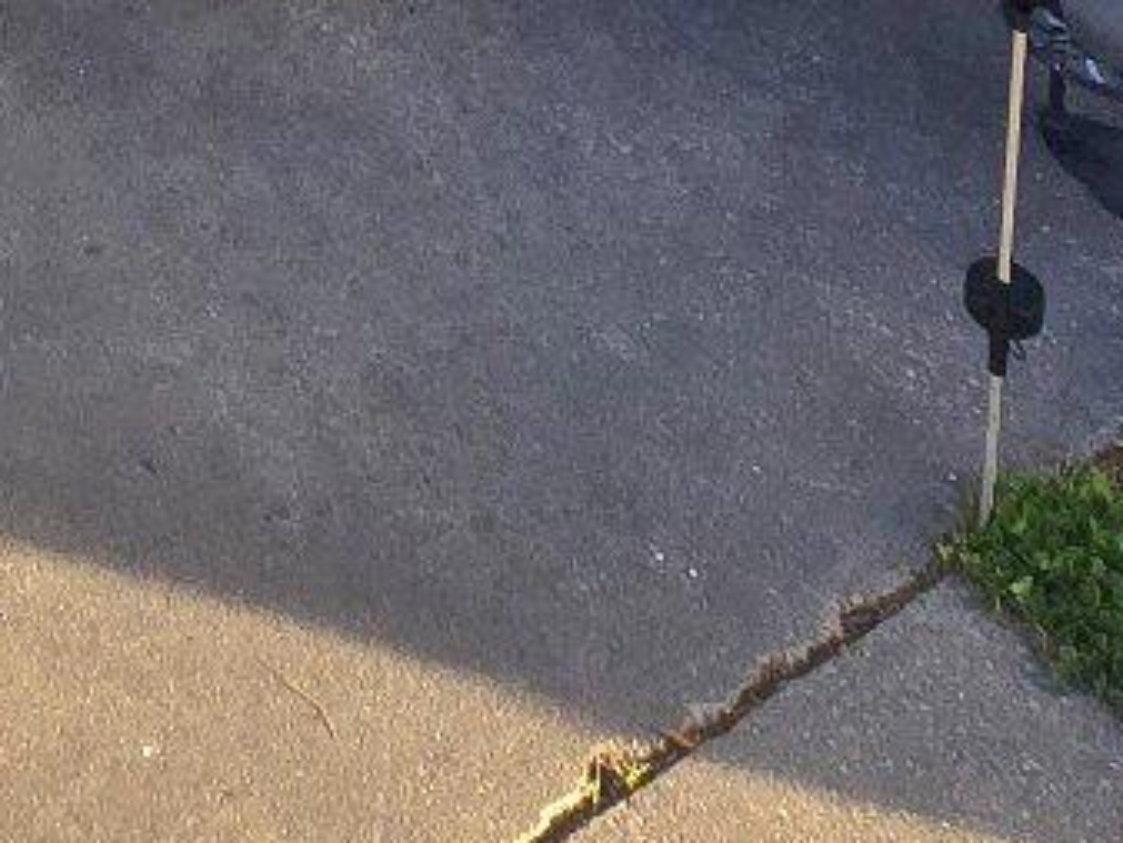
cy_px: -1546
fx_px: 2564
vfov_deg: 11.9
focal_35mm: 79
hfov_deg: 23.0
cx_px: -170
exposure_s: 1/435
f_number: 2.2
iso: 50
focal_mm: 2.2
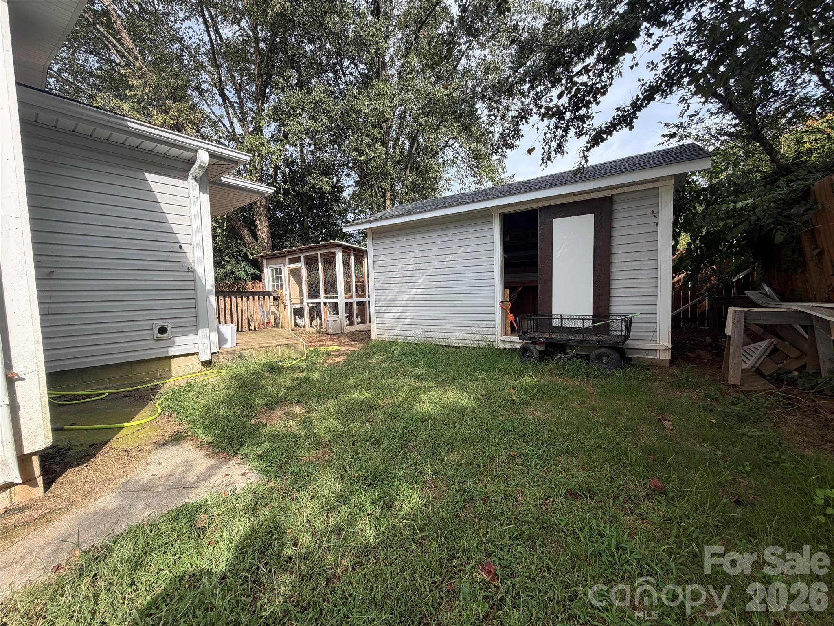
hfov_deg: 102.1
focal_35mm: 14
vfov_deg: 85.7
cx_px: 417
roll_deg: +1.7
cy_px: 313
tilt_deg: -4.2
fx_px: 337
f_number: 2.2
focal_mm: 2.22
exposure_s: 1/658
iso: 40
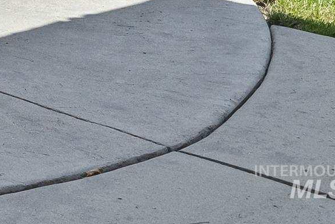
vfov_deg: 9.8
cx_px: -333
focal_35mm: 129
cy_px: -250
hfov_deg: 13.6
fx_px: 1201
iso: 640
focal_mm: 20
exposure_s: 1/640
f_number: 4
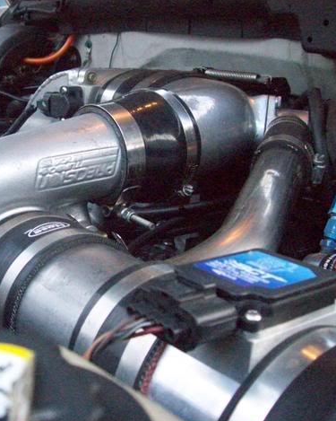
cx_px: 92
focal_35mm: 48
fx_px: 597
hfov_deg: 31.0
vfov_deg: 38.8
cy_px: 214
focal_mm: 6
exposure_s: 1/128
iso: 667
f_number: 2.7
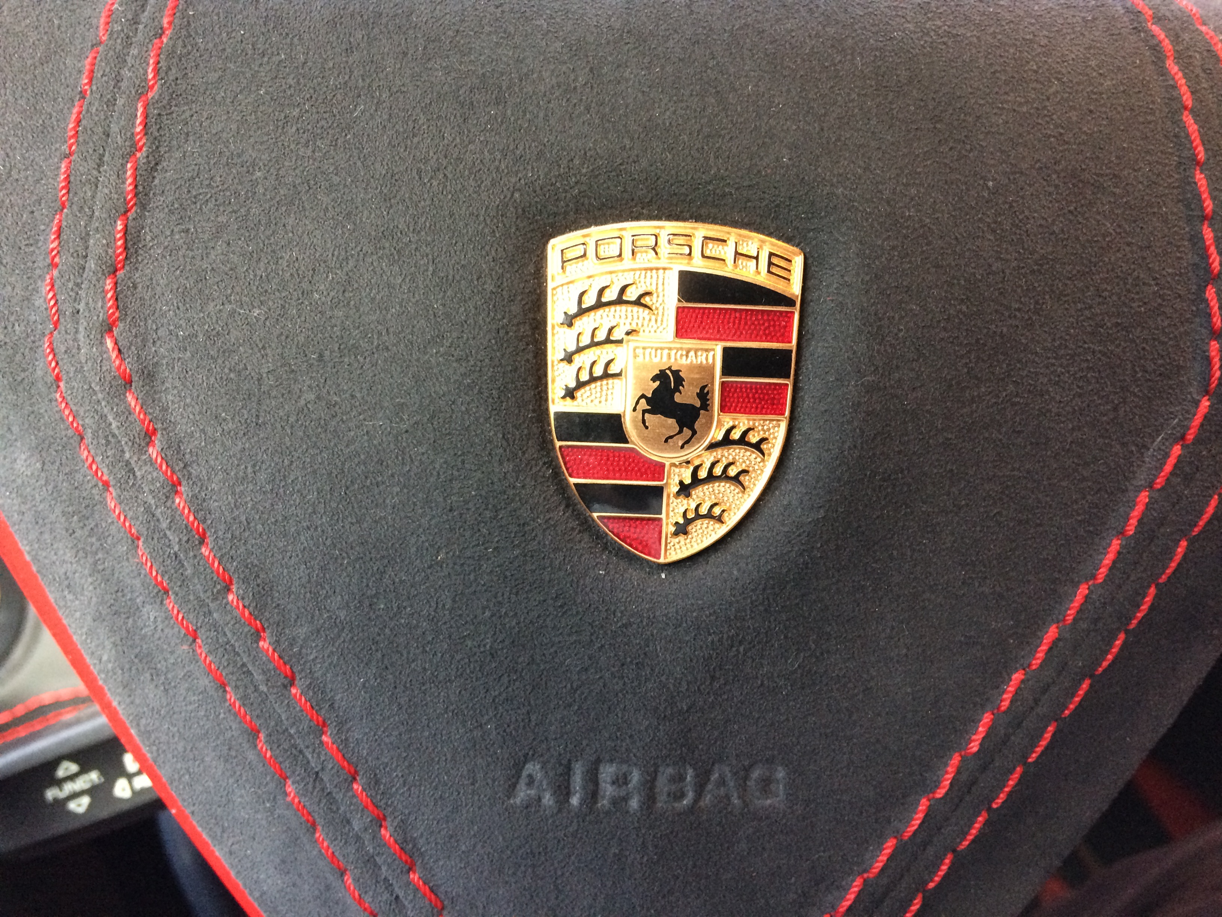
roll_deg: +10.5
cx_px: 611
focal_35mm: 29
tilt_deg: -22.4
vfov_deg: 48.2
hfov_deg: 61.7
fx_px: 1024
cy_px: 458
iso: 320
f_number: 2.2
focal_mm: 4.15
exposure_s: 1/33
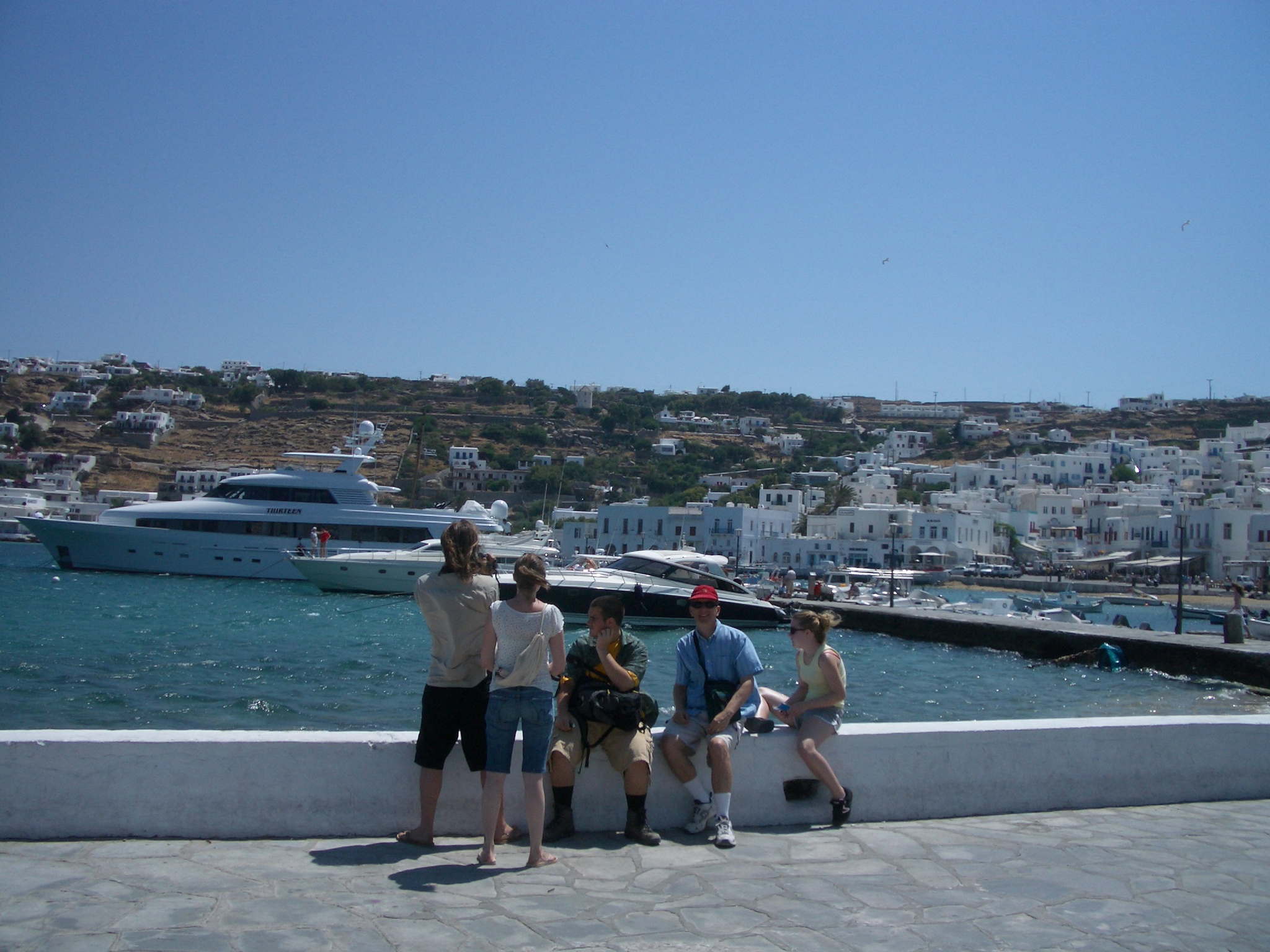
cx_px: 635
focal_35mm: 35
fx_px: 1284
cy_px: 476
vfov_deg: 40.7
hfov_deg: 52.6
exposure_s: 1/1250
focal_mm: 5.8
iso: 50
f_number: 4.3
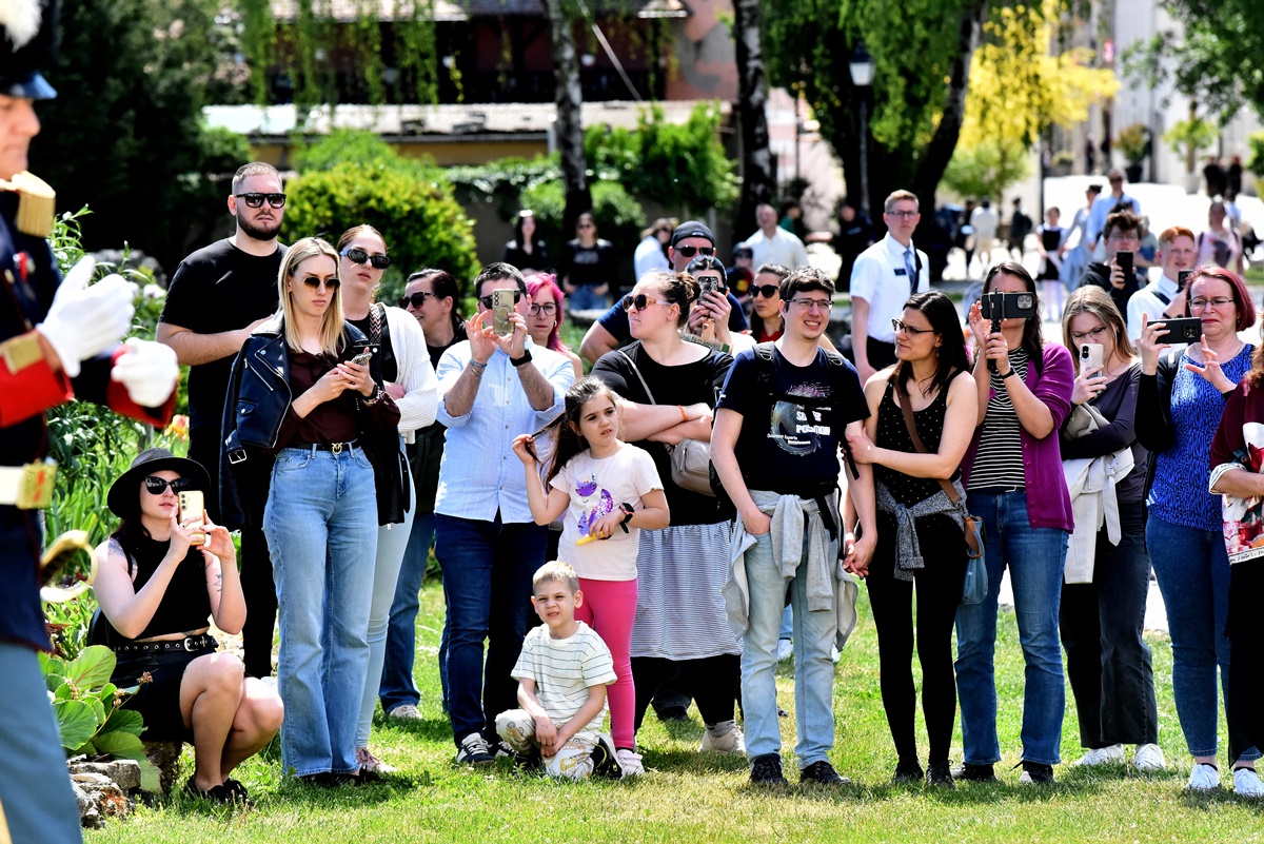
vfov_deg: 6.9
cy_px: 422
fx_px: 7024
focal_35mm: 200
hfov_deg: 10.3
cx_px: 632
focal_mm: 200
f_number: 7.1
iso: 4000
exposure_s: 1/4000
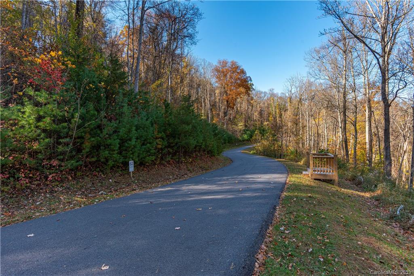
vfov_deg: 70.5
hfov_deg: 93.3
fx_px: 196
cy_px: 138
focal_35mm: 17
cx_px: 207
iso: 250
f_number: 8
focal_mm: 17
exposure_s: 1/160
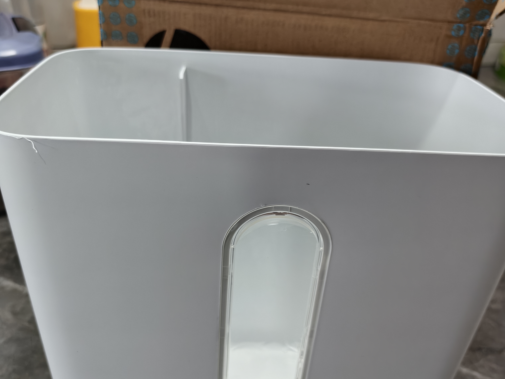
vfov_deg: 45.4
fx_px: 452
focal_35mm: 31
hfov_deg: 58.4
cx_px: 255
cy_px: 201
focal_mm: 5.6
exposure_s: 1/100
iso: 616
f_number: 1.57
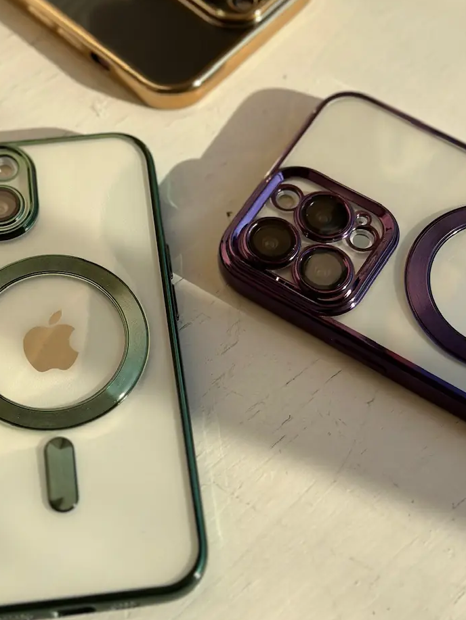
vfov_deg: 29.0
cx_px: 156
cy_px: 310
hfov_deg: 21.9
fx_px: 1202
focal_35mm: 67
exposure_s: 1/3597
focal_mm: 6.86
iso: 80
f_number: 1.78
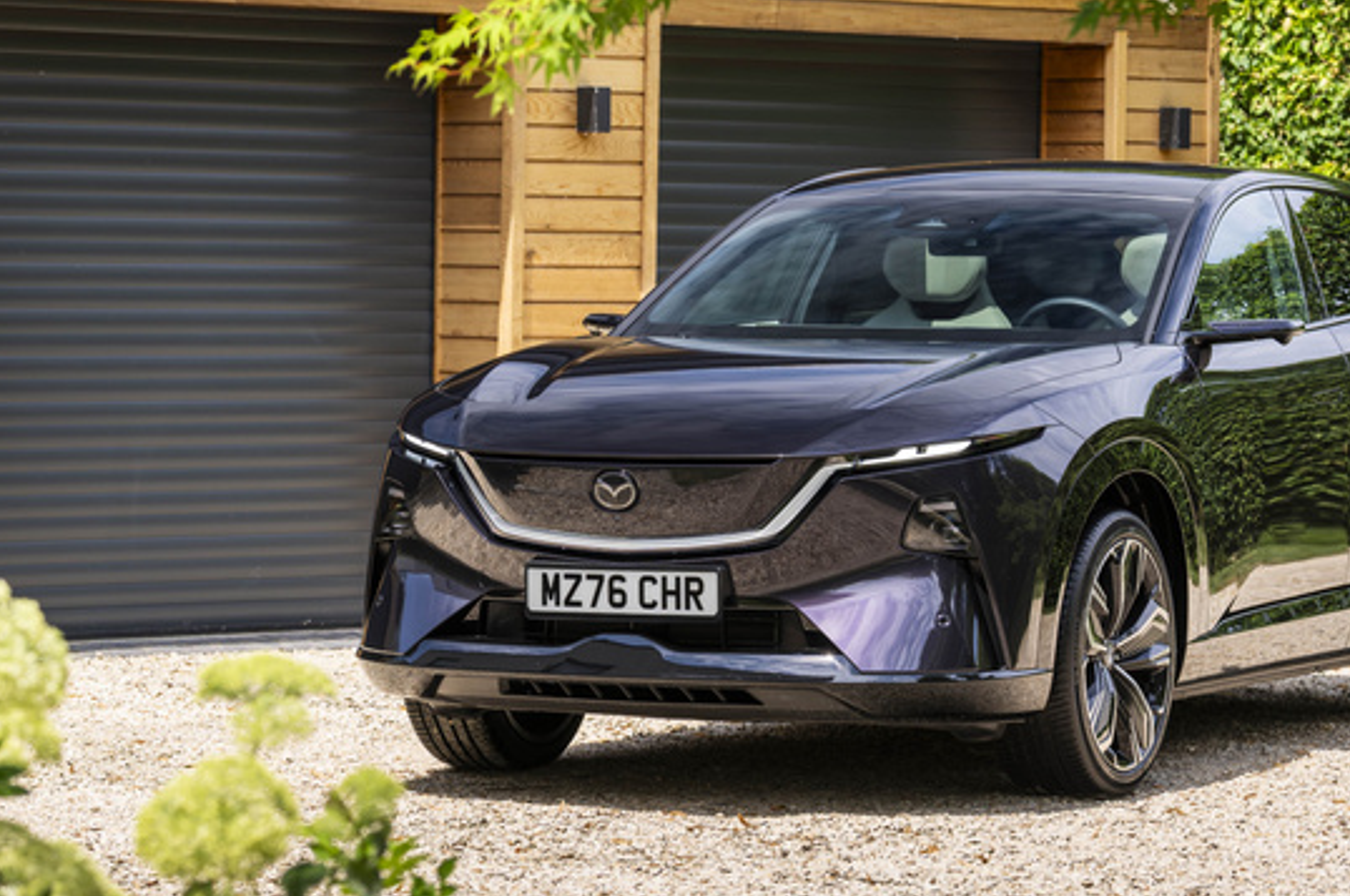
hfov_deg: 22.4
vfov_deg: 15.0
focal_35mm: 91
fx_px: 3407
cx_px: 805
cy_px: 499
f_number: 5
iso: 50
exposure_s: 1/200
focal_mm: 70
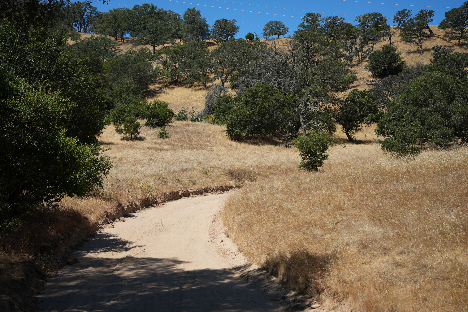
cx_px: 234
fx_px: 650
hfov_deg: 39.6
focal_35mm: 50
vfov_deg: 27.0
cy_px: 156
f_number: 4.5
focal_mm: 50
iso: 160
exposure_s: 1/1250
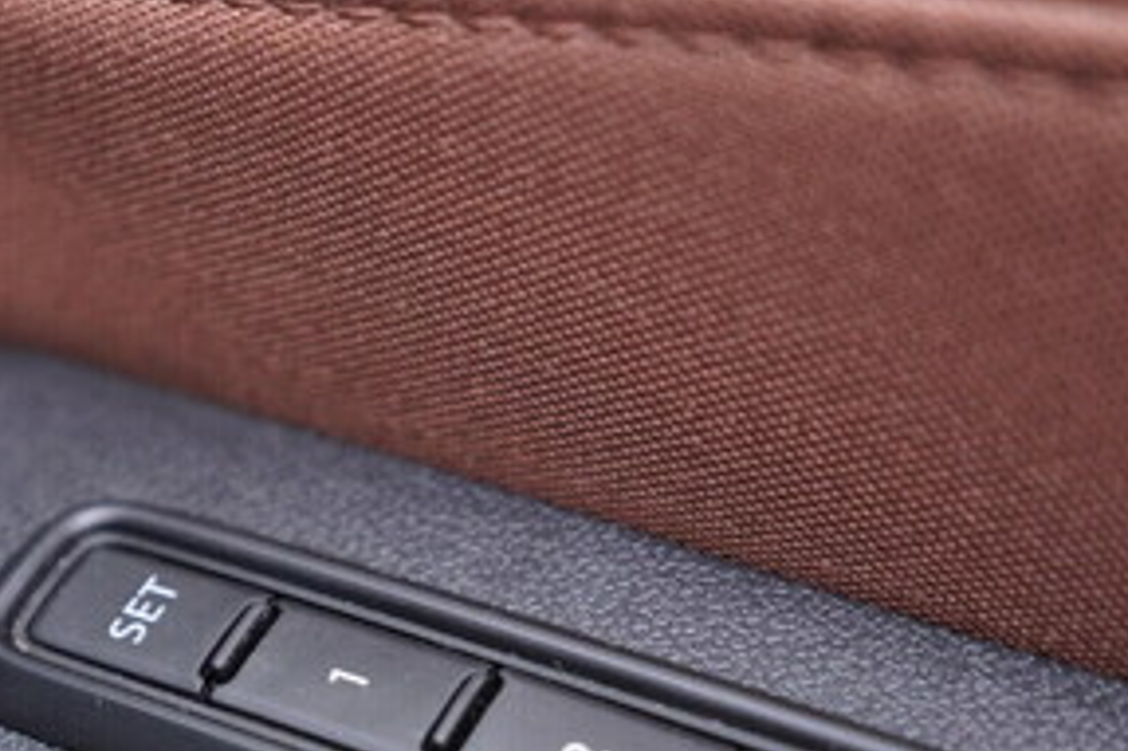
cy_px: 718
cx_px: 354
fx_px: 2161
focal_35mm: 69
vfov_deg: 19.3
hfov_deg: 29.0
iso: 320
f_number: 2.8
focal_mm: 24
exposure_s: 1/40
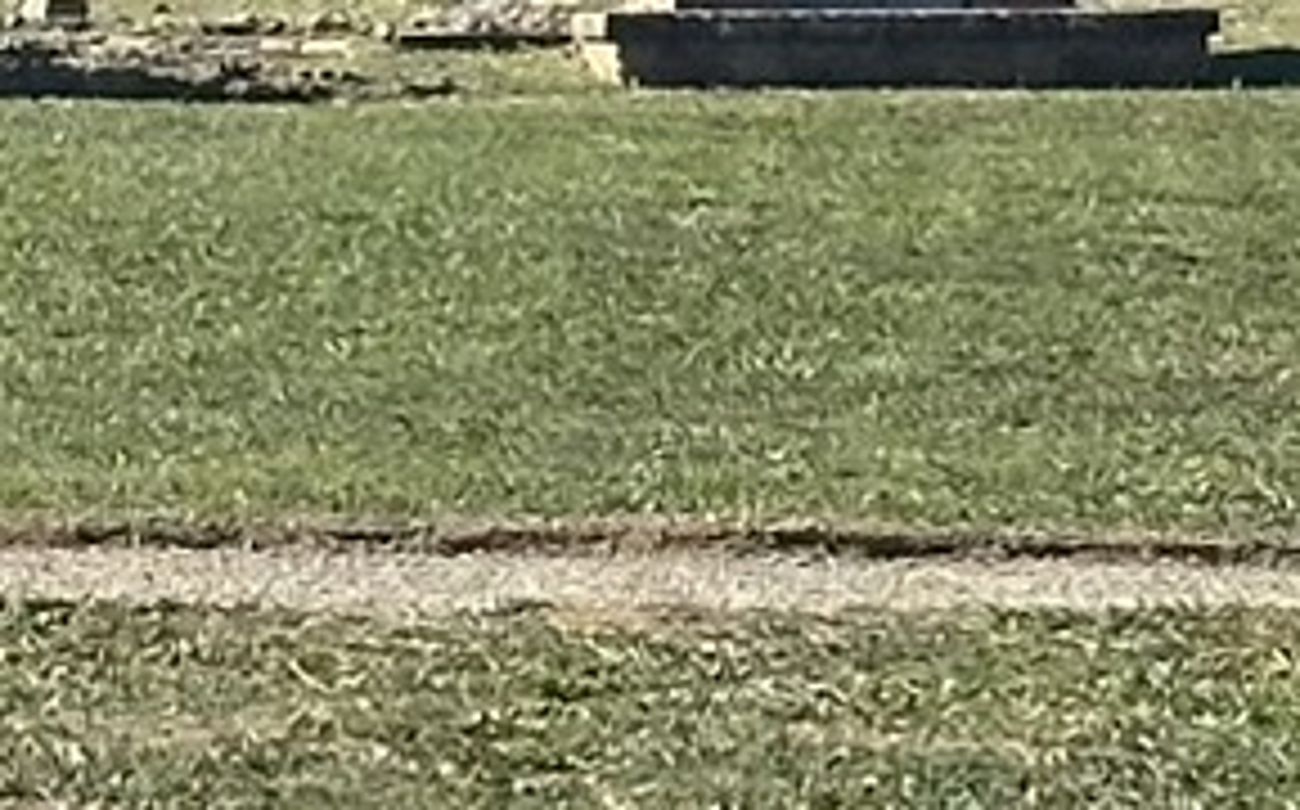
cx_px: 112
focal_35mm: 361
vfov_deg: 3.6
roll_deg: +0.5
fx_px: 12778
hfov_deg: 5.8
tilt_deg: +4.2
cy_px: -1228
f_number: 1.78
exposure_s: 1/3058
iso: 64
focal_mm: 6.86
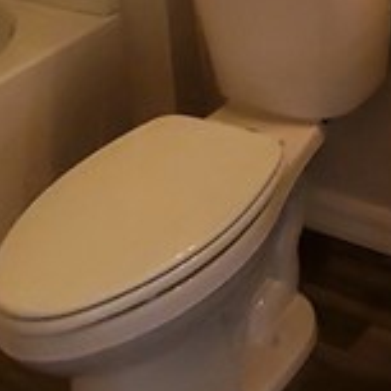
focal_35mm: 77
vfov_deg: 17.1
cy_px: -373
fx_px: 984
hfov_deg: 20.0
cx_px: 552
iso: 250
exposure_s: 1/60
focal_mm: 1.8
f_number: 2.2
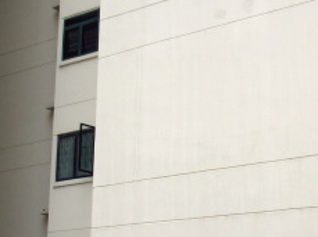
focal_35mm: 89
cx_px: 212
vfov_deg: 16.5
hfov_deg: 22.0
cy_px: 134
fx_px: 816
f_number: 2.8
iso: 80
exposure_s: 1/400
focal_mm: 6.2
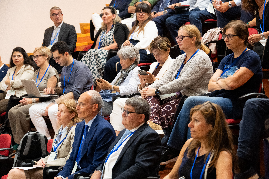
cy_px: 90
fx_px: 665
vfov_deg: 15.4
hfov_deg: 22.9
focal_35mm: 89
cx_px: 134
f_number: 6.3
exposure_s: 1/160
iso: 16000
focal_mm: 89
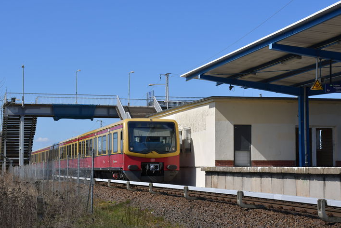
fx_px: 682
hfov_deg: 28.1
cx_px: 167
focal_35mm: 72
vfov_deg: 19.0
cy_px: 122
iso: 200
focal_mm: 42
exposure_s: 1/640
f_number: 11
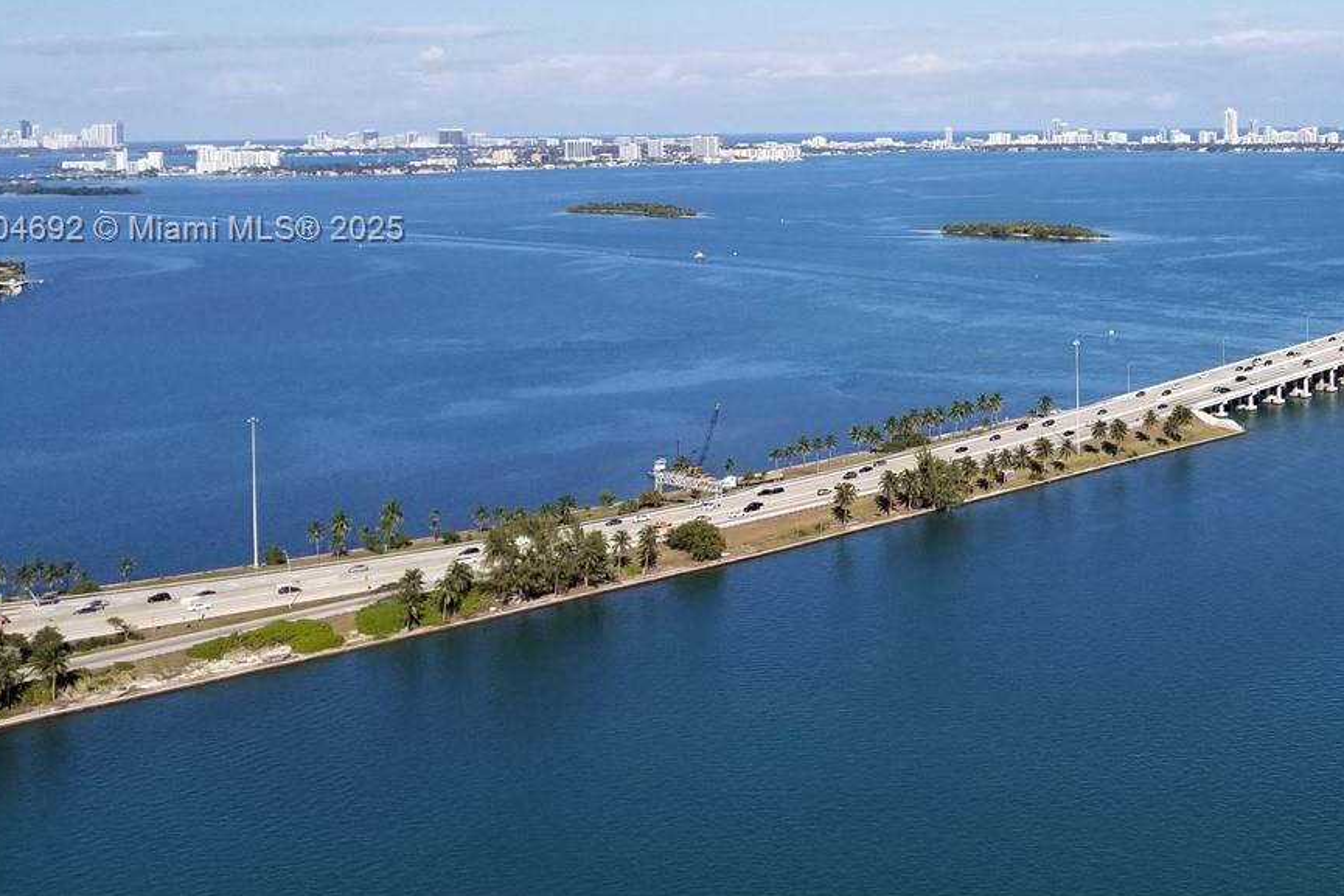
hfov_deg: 37.6
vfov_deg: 26.7
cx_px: 1150
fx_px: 1867
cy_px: 231
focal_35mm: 50
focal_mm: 4.25
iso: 50
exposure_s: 1/3416
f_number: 1.7
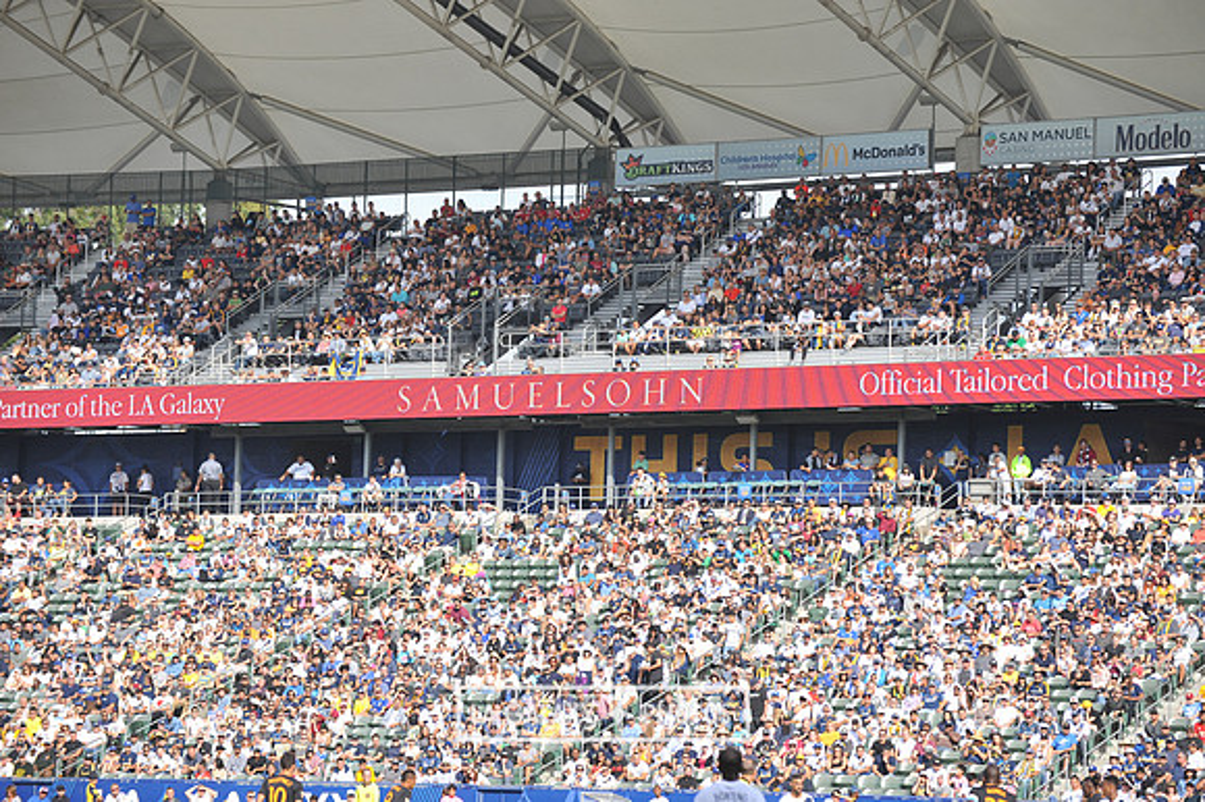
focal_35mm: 135
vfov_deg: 10.1
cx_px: 602
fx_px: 4516
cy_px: 401
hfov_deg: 15.2
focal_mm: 135
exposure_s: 1/1250
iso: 500
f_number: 5.6
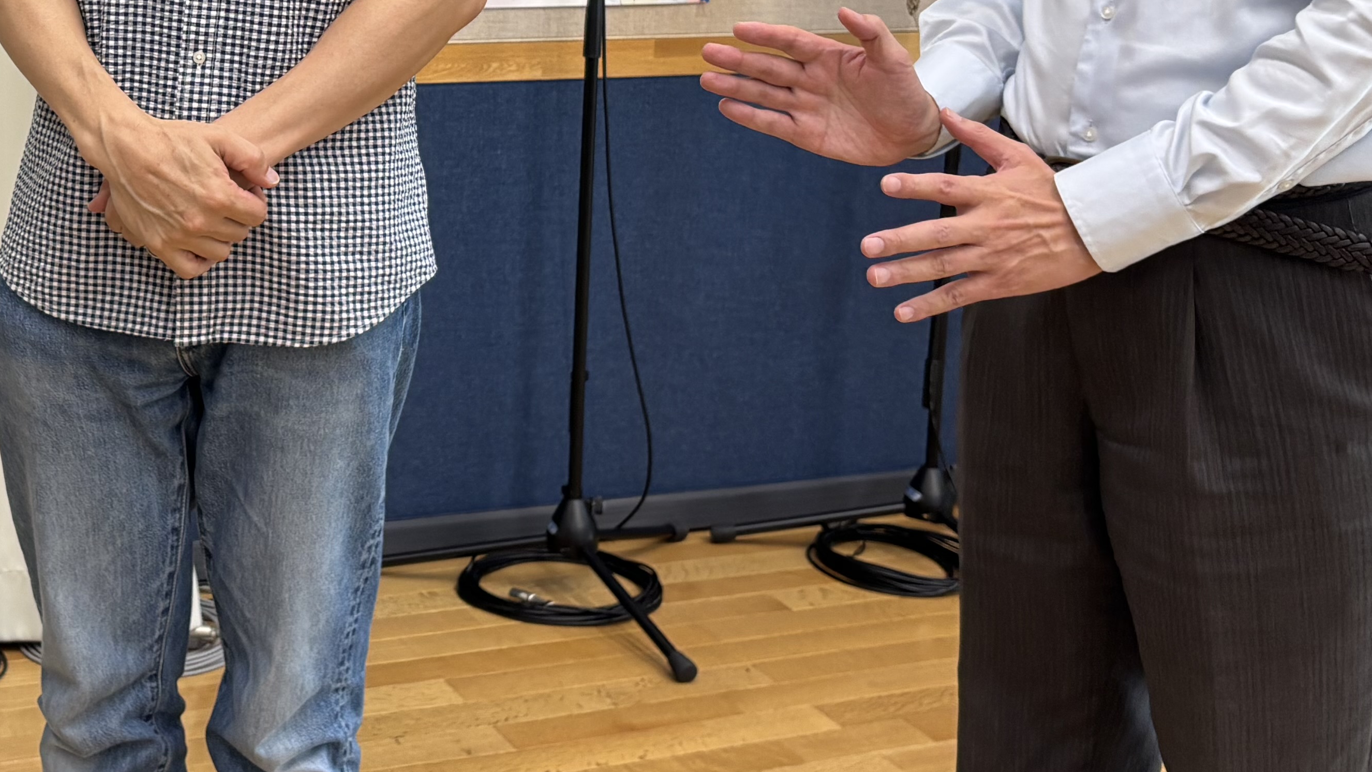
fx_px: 2219
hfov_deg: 33.0
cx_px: 210
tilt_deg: -8.7
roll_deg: -1.6
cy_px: 64
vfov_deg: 19.3
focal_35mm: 61
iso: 125
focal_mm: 5.96
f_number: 1.6
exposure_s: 1/71
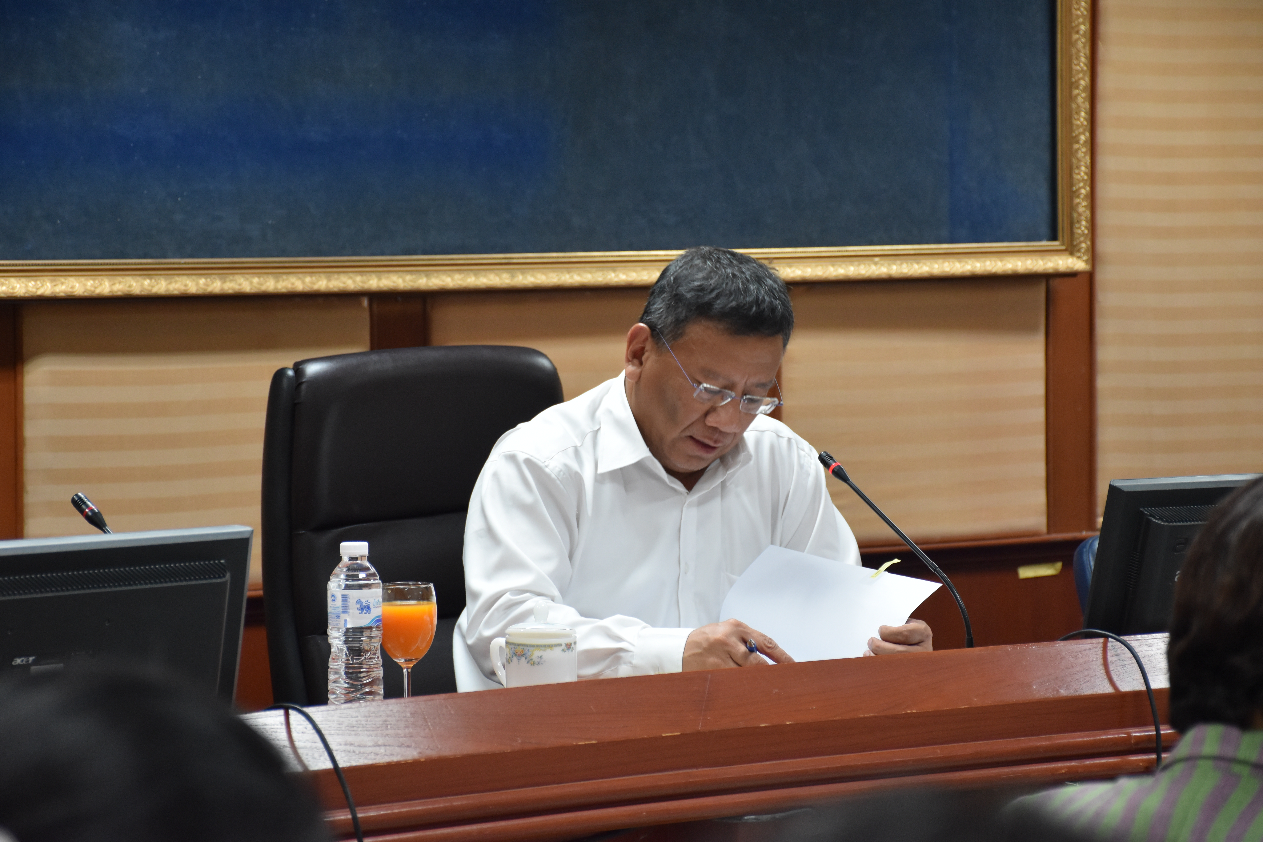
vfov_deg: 11.4
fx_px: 4210
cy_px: 421
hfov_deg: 17.1
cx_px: 632
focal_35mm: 120
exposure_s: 1/60
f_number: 5.3
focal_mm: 80
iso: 1400
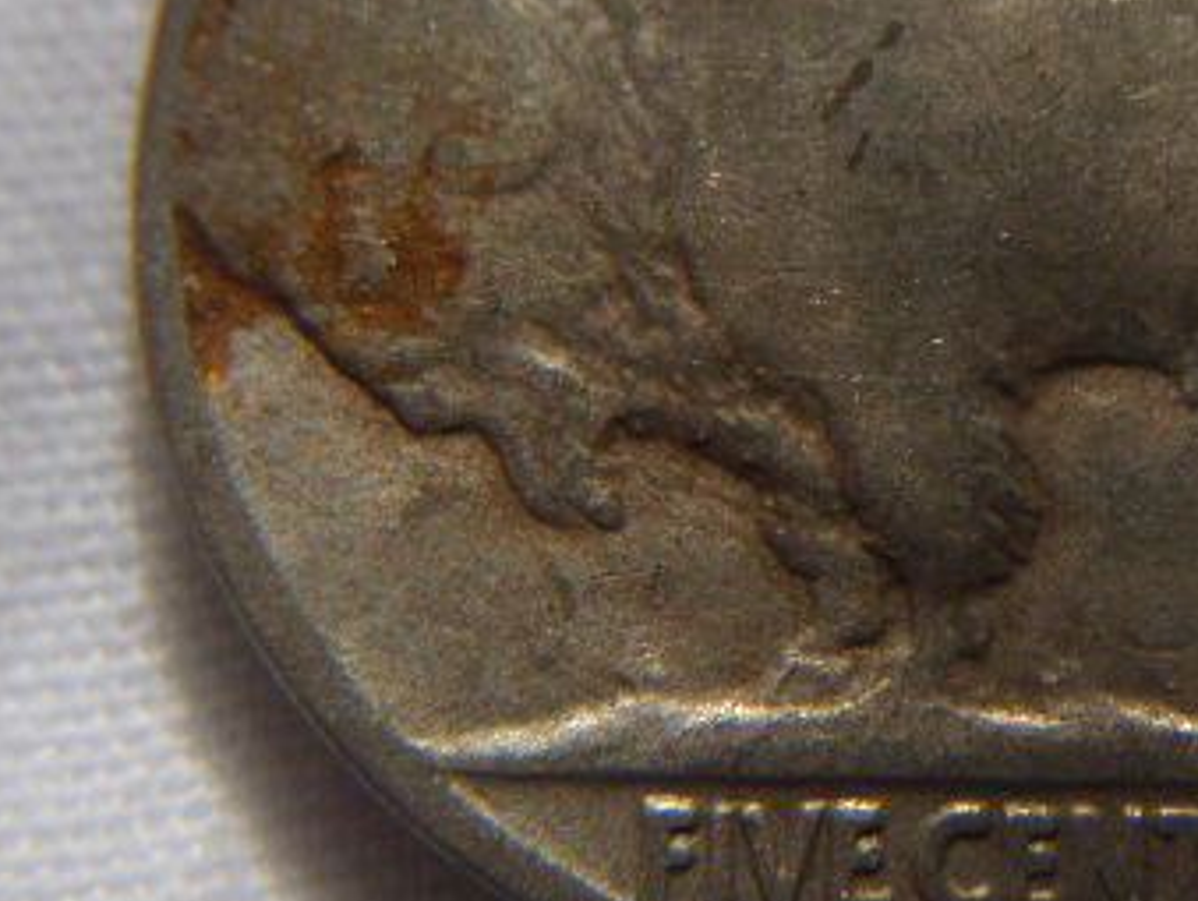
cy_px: 194
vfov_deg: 22.0
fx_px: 2287
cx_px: 947
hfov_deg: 28.8
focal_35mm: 66
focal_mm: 5.8
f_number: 2.8
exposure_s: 1/30
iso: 140
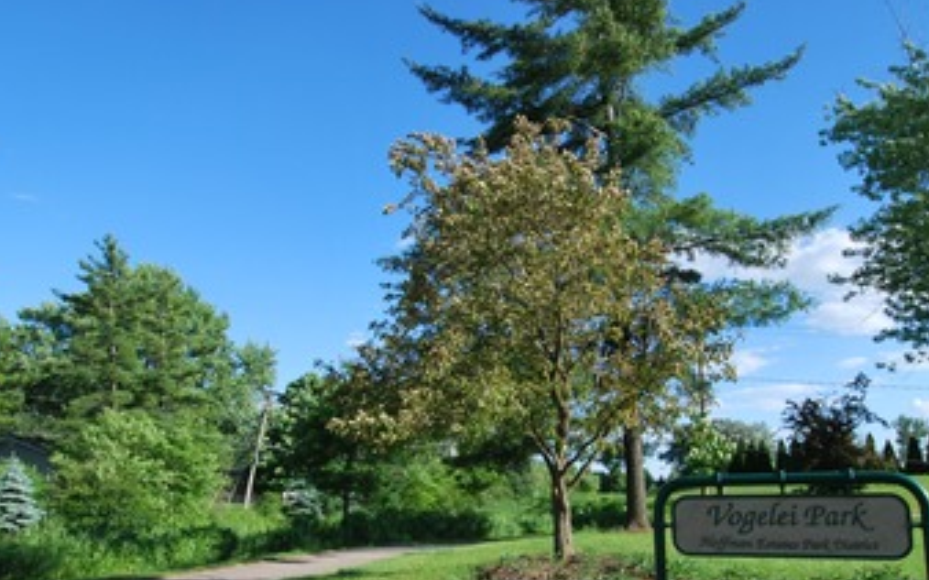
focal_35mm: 29
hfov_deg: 64.6
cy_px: 363
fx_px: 734
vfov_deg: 42.8
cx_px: 500
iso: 100
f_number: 8
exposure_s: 1/125
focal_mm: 10
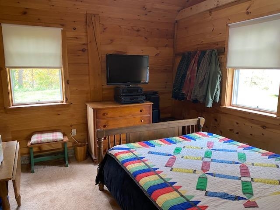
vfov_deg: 53.1
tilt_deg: -8.7
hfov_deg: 67.3
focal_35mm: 26
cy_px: 105
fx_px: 210
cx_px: 140
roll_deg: -1.0
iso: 250
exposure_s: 1/60
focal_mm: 4.25
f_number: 1.8
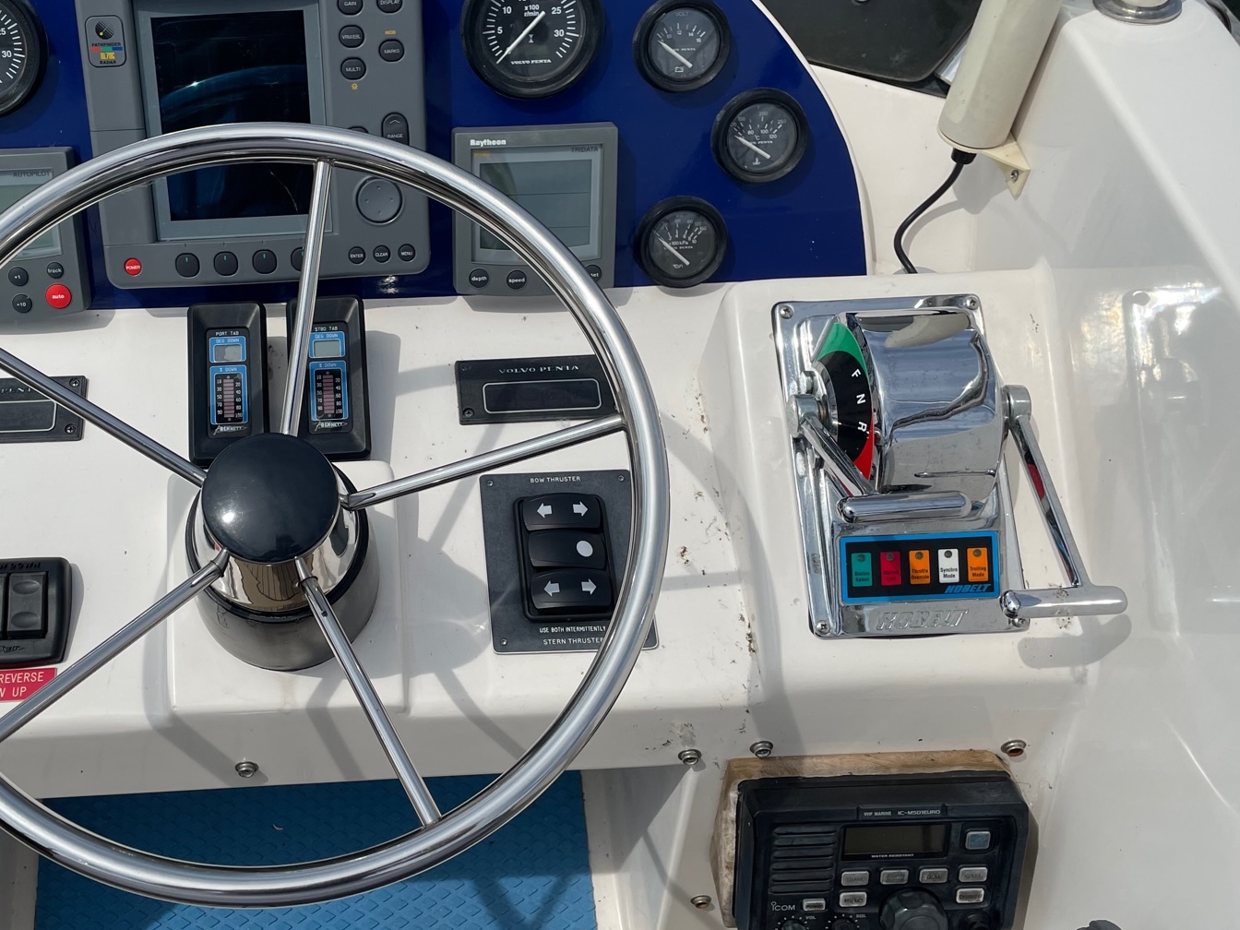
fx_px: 1397
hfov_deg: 46.6
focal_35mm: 39
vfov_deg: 36.8
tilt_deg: -45.5
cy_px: 409
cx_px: 353
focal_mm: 4.2
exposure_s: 1/6897
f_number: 1.6
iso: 32
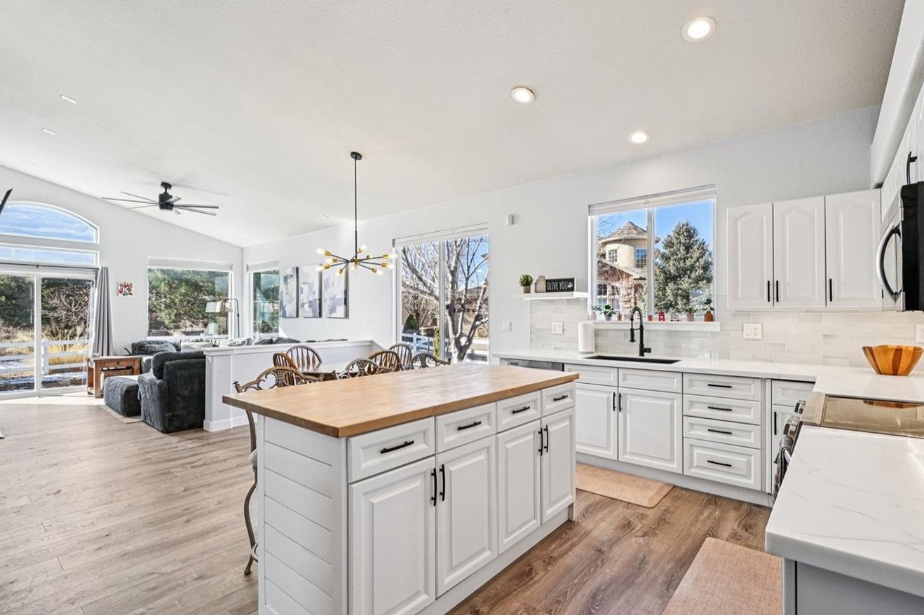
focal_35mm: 17
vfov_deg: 70.4
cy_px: 308
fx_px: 436
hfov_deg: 93.1
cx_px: 496
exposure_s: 1/15
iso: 110
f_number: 11
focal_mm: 14
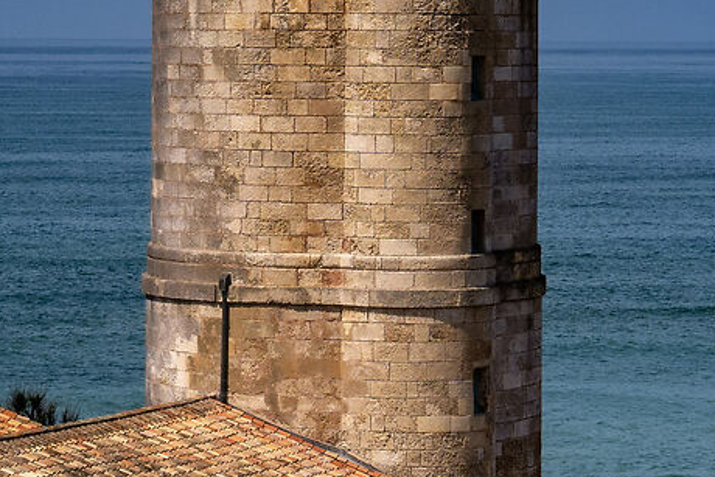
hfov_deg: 10.7
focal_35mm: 193
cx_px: 309
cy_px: 126
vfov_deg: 7.1
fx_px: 3834
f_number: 4.5
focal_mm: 37
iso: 200
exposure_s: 1/4000
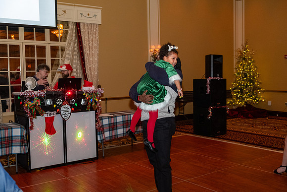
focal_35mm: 38
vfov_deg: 35.1
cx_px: 144
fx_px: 303
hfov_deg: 50.7
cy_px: 96
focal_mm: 25.4
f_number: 3.2
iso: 2500
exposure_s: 1/125
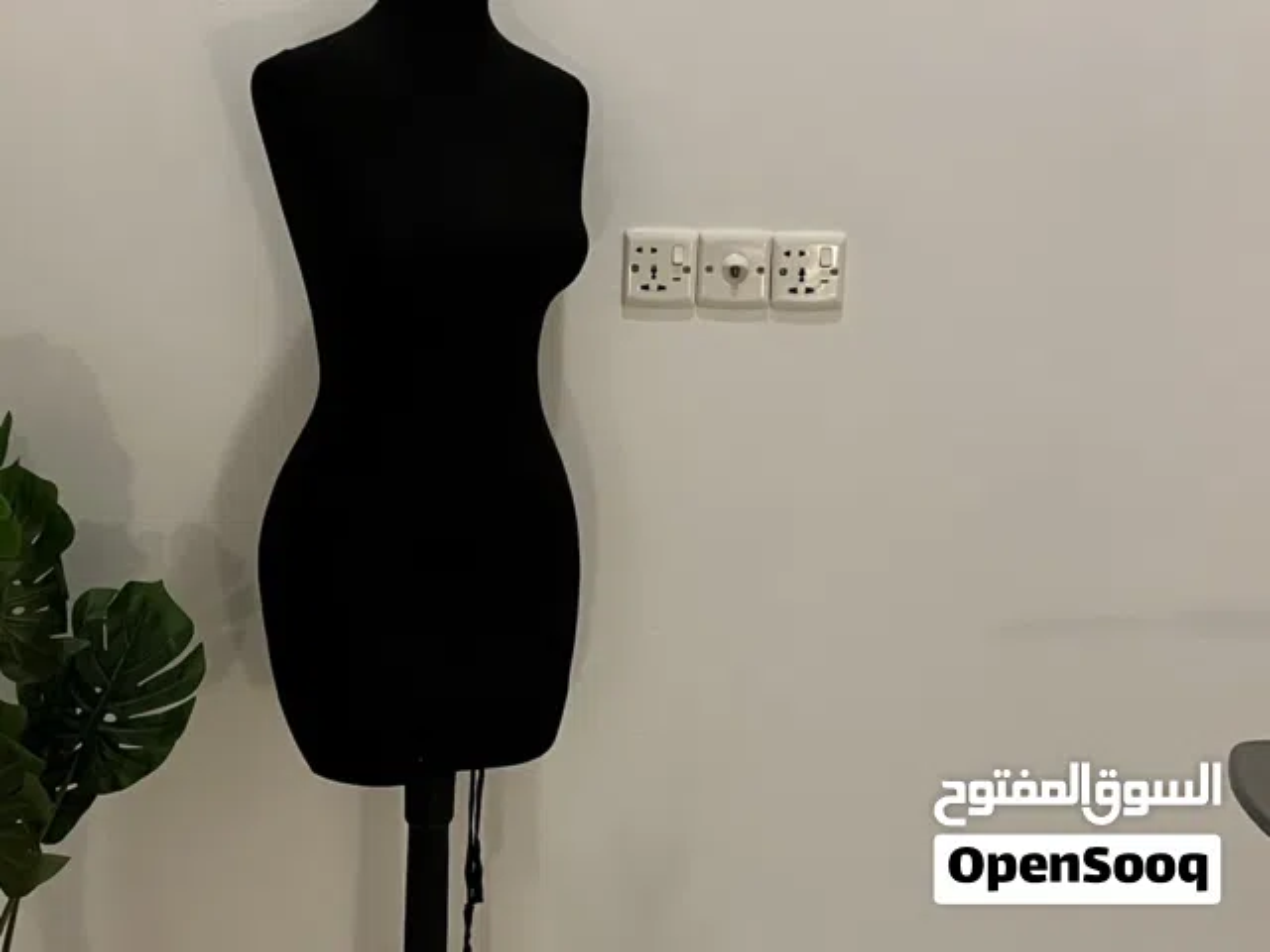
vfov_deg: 53.1
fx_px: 954
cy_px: 476
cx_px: 635
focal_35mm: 26
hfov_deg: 67.3
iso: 400
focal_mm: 5.7
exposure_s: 1/33
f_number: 1.5
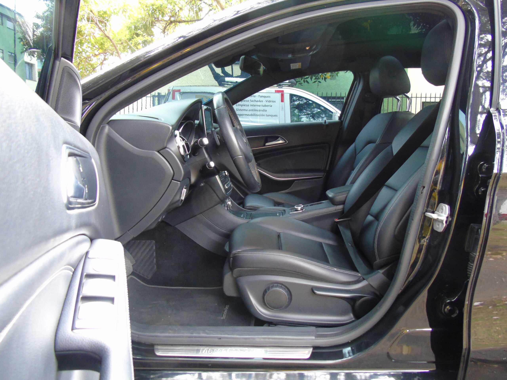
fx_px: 366
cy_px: 190
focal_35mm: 25
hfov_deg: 69.4
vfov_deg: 54.9
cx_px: 254
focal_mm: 4.4
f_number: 3.4
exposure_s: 1/30
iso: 400
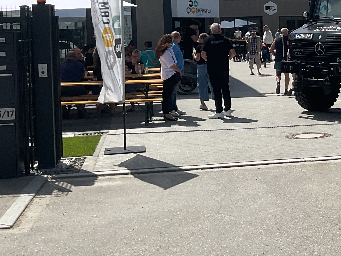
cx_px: 437
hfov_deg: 23.0
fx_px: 749
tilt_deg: -1.2
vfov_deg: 19.1
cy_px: 39
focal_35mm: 76
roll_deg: +1.4
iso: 16
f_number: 1.8
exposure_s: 1/3322
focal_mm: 3
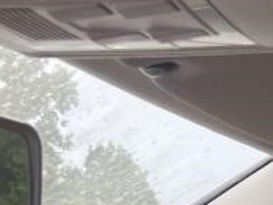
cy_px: 378
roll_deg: +0.7
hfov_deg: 11.9
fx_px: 1286
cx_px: 326
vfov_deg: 8.7
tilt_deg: -6.5
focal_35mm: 163
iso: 32
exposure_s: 1/359
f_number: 1.6
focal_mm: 5.1
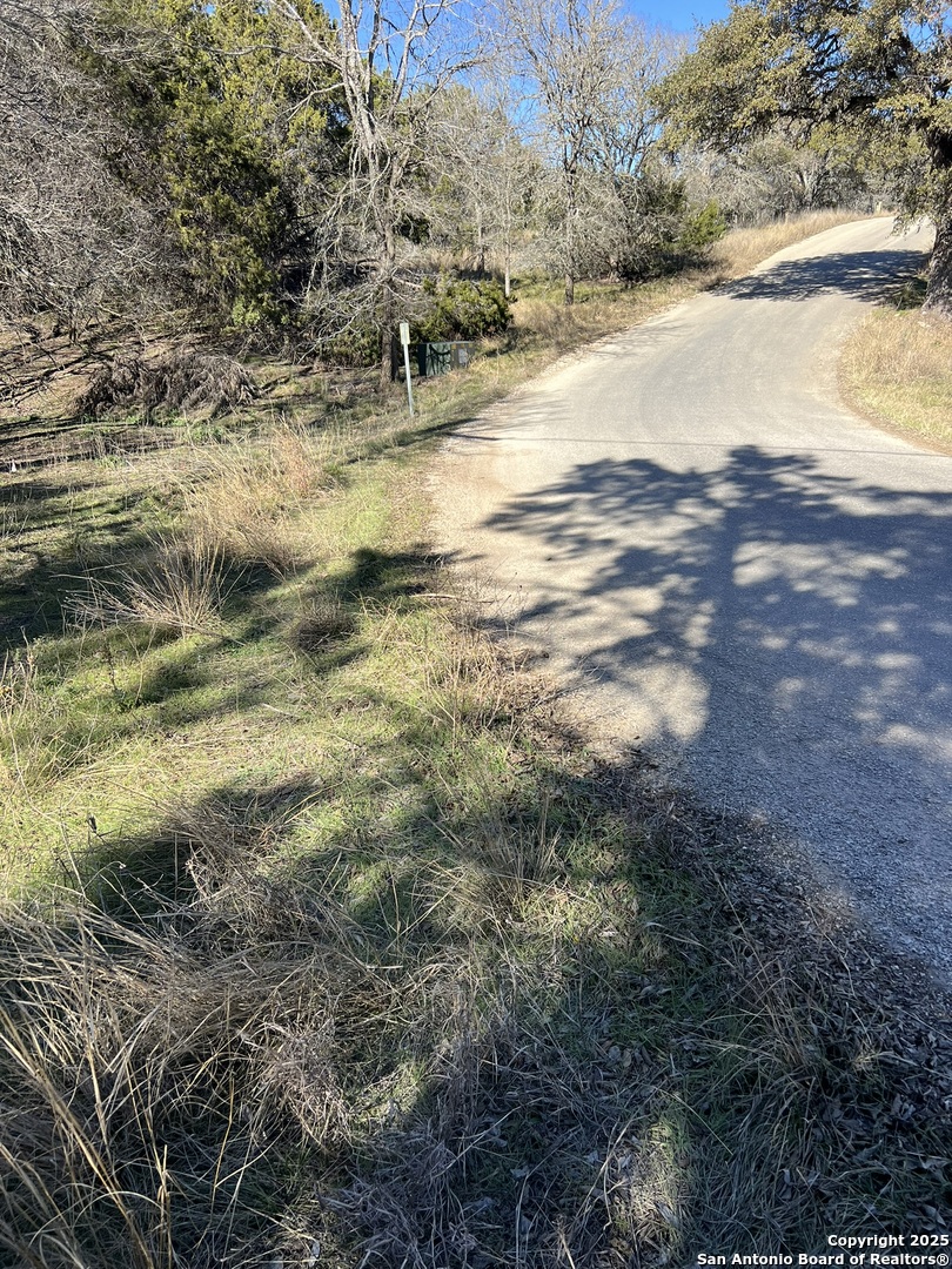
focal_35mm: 26
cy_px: 634
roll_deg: +1.6
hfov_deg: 53.1
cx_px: 476
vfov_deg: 67.3
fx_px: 953
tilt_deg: -17.4
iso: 50
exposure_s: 1/1553
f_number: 1.5
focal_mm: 5.7
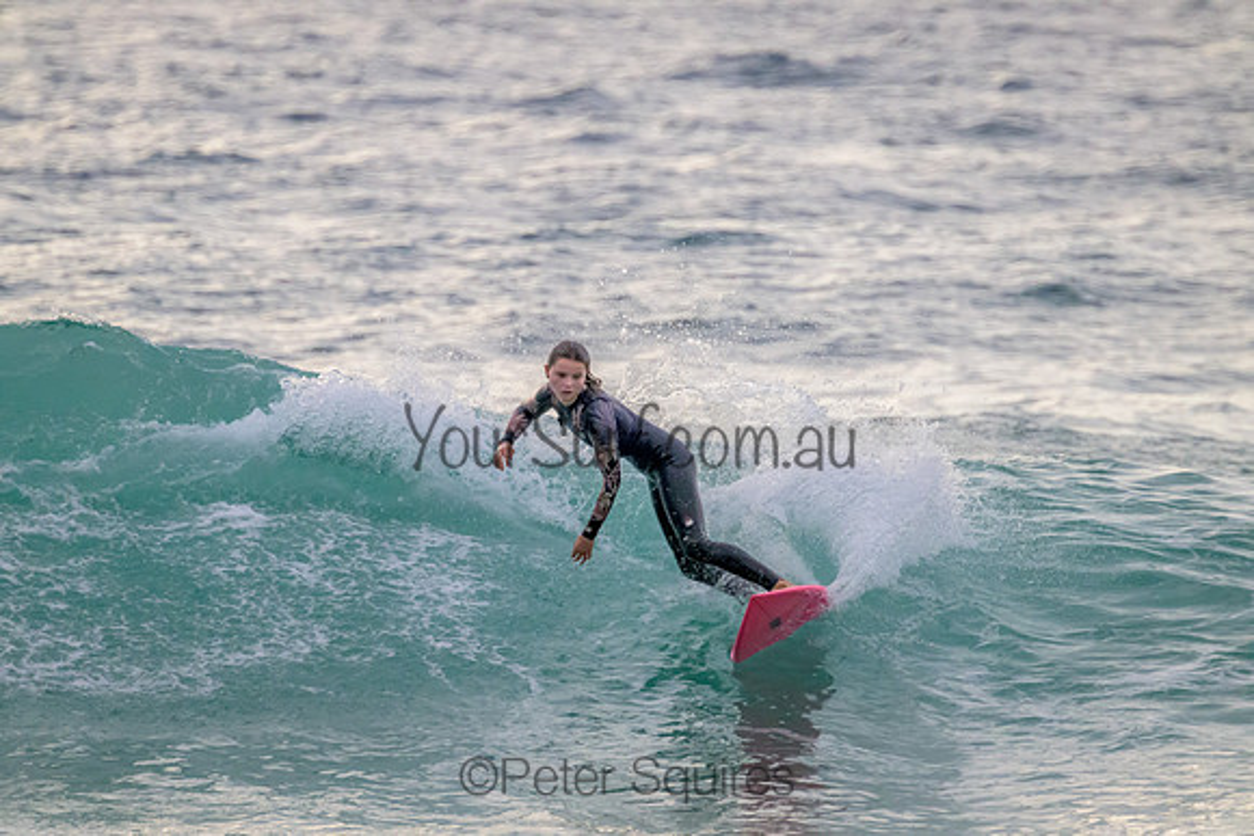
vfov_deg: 1.7
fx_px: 27872
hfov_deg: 2.6
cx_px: 627
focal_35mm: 800
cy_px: 418
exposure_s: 1/2000
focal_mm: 800
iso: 7200
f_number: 11
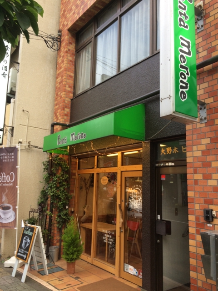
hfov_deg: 48.2
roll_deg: +0.3
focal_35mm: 29
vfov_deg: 61.7
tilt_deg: +8.9
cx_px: 109
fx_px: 244
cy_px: 146
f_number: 2.2
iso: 32
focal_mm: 4.15
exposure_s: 1/40
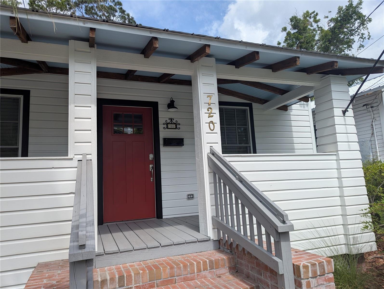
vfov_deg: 56.9
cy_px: 144
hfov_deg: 71.5
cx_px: 192
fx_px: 267
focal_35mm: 24
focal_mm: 6.81
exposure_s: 1/1919
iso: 42
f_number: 1.85
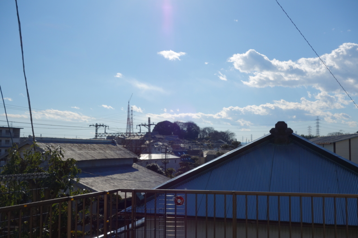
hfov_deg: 48.5
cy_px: 119
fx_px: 398
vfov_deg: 33.4
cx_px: 179
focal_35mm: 40
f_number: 8
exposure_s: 1/800
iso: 125
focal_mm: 14.93
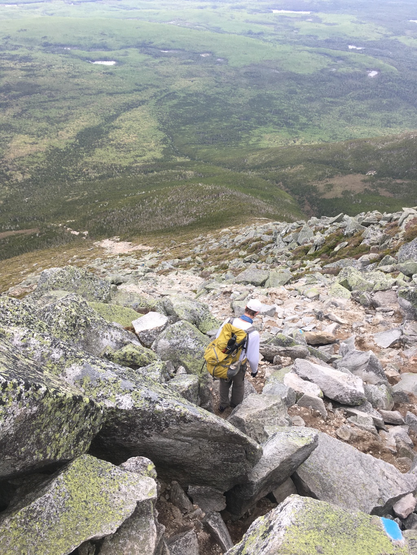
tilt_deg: -38.2
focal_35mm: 29
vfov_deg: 61.7
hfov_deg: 48.2
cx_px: 208
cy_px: 278
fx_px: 466
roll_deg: -3.0
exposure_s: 1/213
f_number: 2.2
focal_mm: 4.15
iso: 25
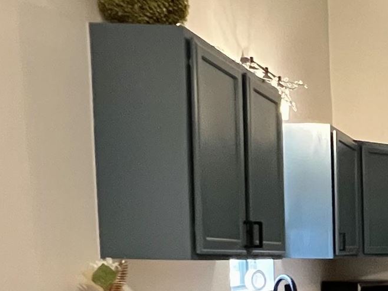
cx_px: 539
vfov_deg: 22.2
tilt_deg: -7.5
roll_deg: -0.5
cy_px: 350
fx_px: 684
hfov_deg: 25.8
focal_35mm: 61
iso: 500
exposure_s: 1/60
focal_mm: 1.57
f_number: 1.8
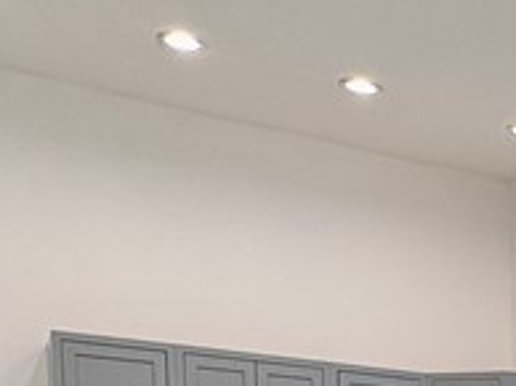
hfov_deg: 23.3
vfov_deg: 16.5
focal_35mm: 74
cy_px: 700
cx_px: 673
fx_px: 1102
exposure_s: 1/120
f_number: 2.2
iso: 64
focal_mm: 2.22
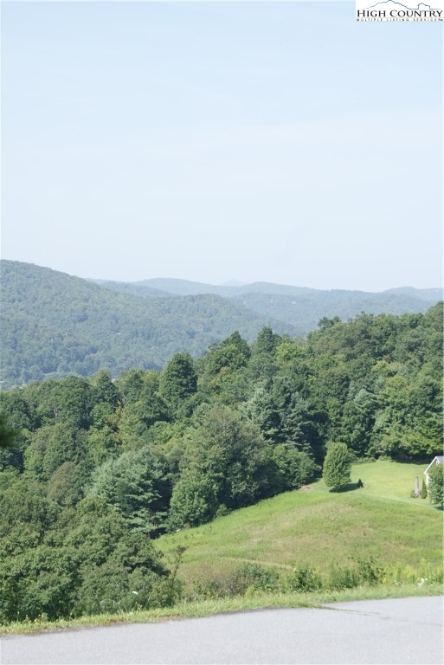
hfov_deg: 16.6
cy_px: 332
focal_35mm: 82
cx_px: 222
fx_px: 1524
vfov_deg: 24.6
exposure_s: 1/160
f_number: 7.1
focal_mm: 55
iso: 100
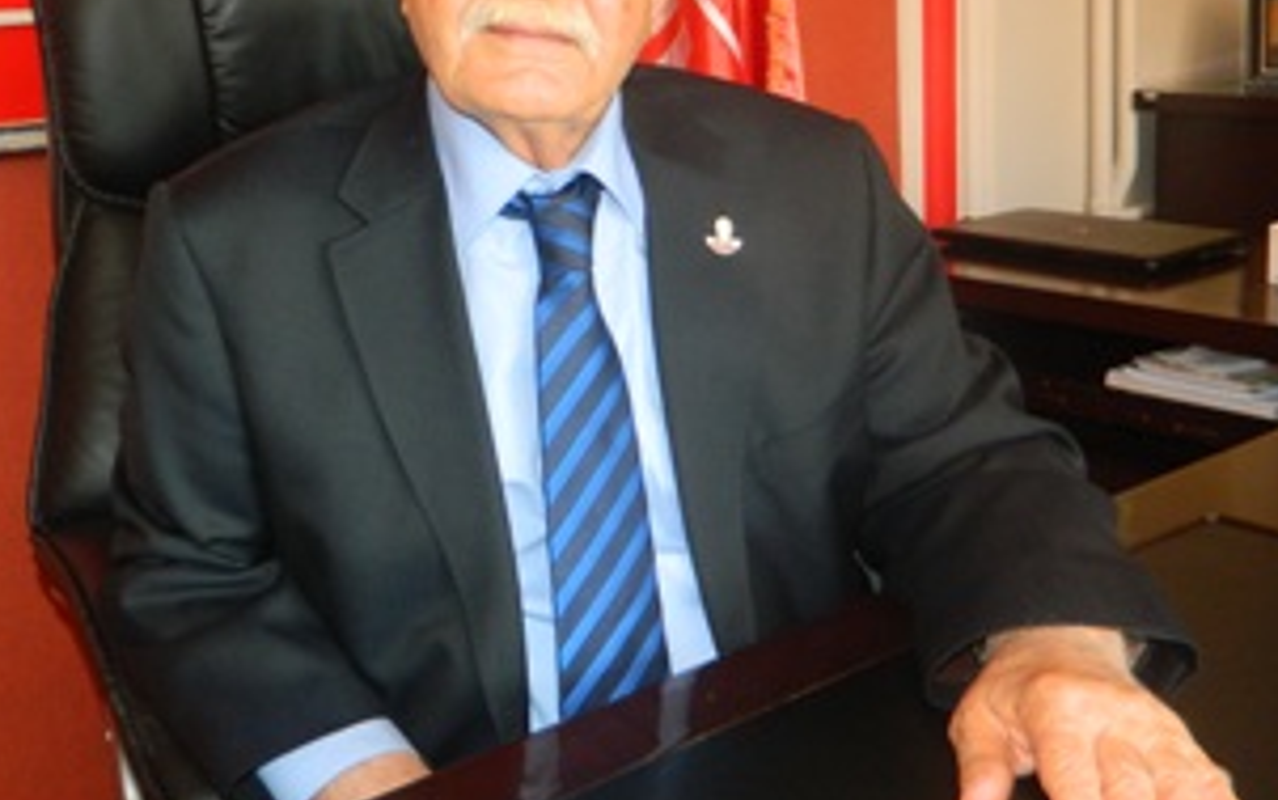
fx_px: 1533
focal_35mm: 44
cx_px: 474
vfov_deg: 28.8
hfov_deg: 44.9
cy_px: 203
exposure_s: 1/30
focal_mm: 5.1
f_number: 3.2
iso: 200
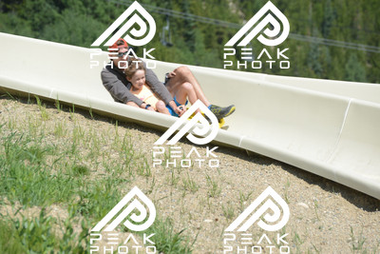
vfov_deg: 7.0
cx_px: 190
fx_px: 2059
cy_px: 127
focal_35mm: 195
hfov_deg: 10.5
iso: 220
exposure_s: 1/640
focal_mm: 195
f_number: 6.3
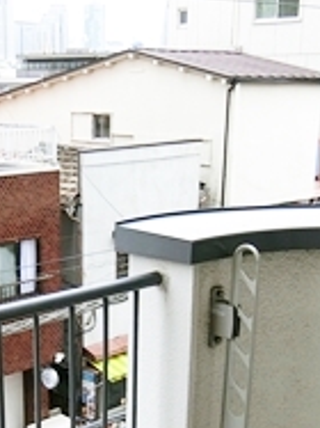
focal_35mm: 65
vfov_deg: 28.9
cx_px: 87
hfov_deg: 22.4
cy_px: 366
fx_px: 802
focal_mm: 4.06
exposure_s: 1/400
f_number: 2.7
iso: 80
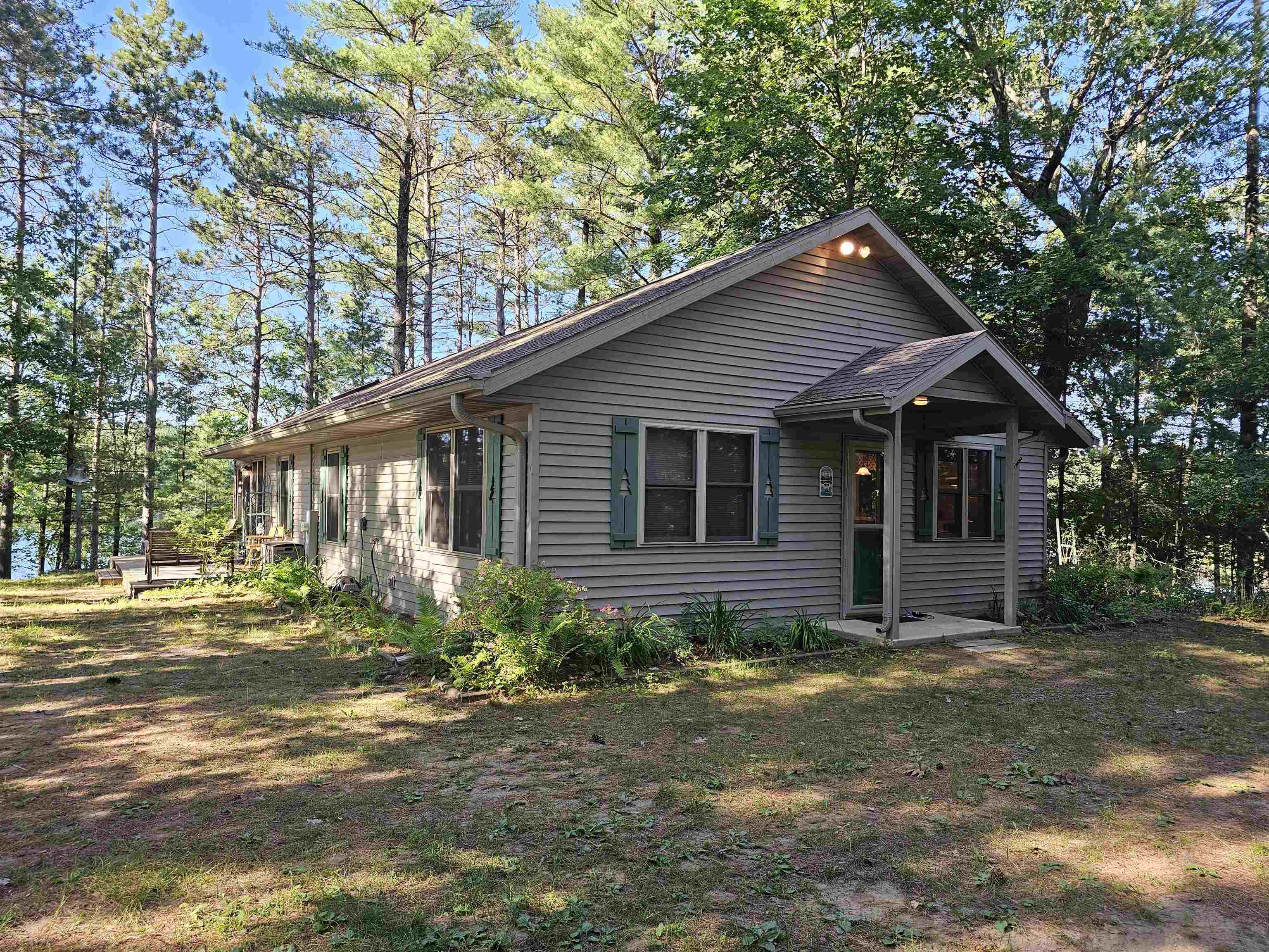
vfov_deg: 58.9
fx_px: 843
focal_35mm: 23
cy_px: 476
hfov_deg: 73.9
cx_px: 634
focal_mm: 6.3
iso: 64
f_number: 1.7
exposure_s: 1/180
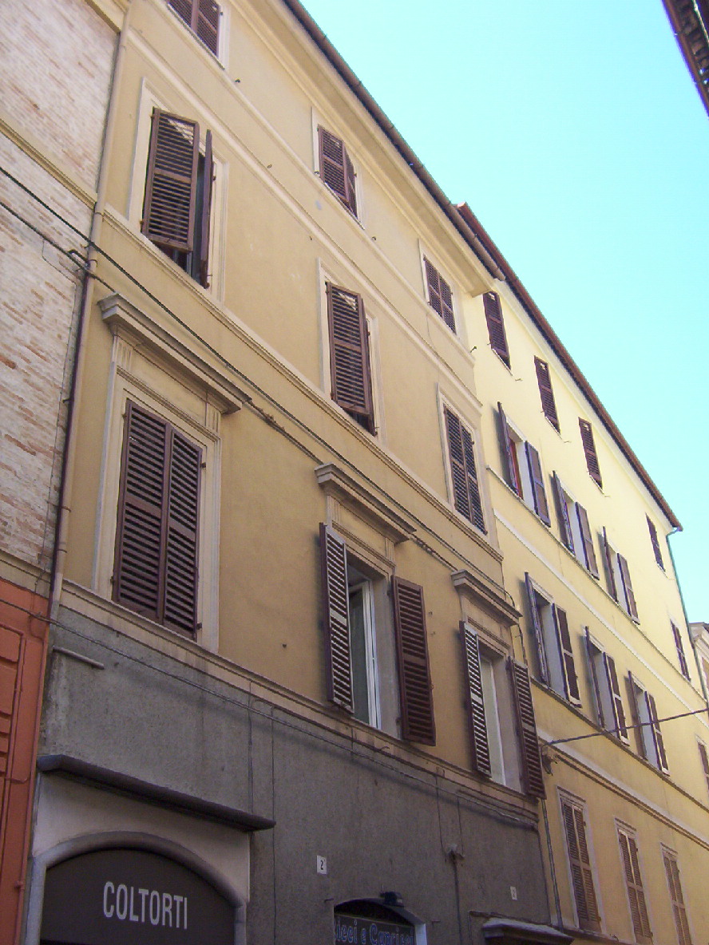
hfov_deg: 39.7
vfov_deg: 51.4
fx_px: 983
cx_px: 354
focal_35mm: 36
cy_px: 472
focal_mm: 5.54
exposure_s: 1/580
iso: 100
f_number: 2.76
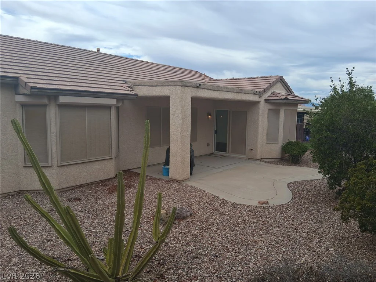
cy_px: 141
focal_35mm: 26
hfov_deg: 67.3
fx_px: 282
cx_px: 188
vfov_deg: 53.1
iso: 25
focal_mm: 3.98
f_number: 1.8
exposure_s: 1/725
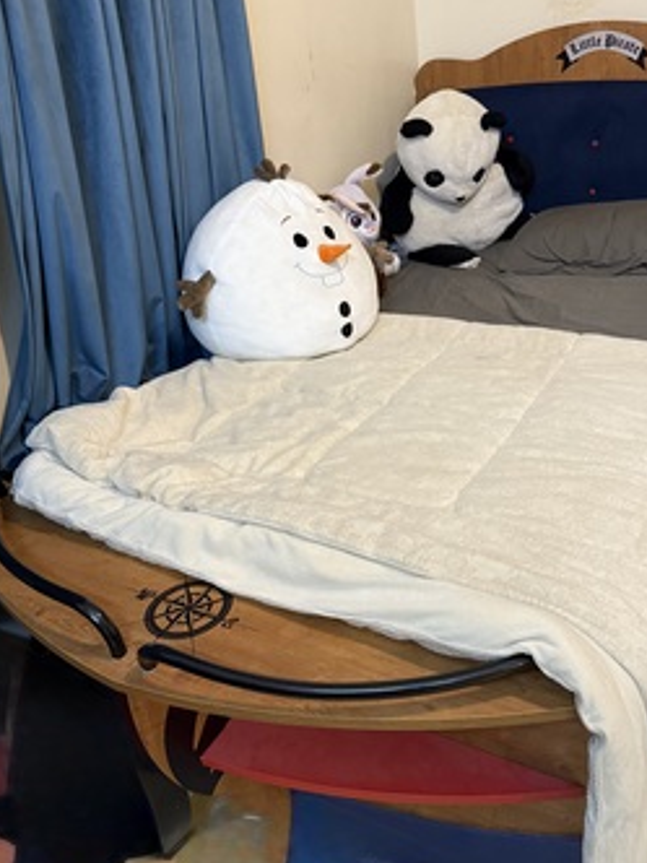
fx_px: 822
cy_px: 363
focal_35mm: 33
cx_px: 427
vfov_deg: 55.1
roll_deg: +2.5
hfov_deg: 42.4
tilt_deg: -22.5
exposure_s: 1/60
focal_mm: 6.76
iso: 500
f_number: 1.78
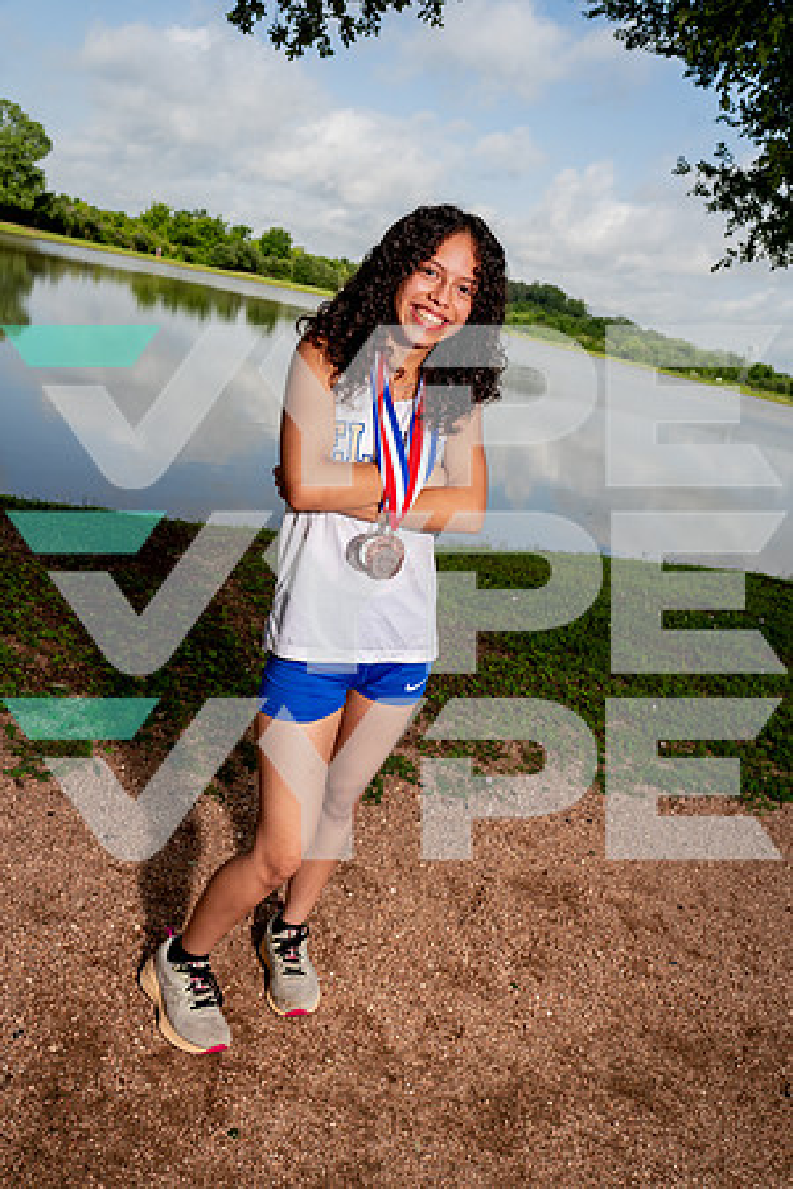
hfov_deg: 45.0
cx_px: 396
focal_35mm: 29
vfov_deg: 63.7
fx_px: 958
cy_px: 594
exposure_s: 1/640
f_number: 5.6
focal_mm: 29
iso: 100
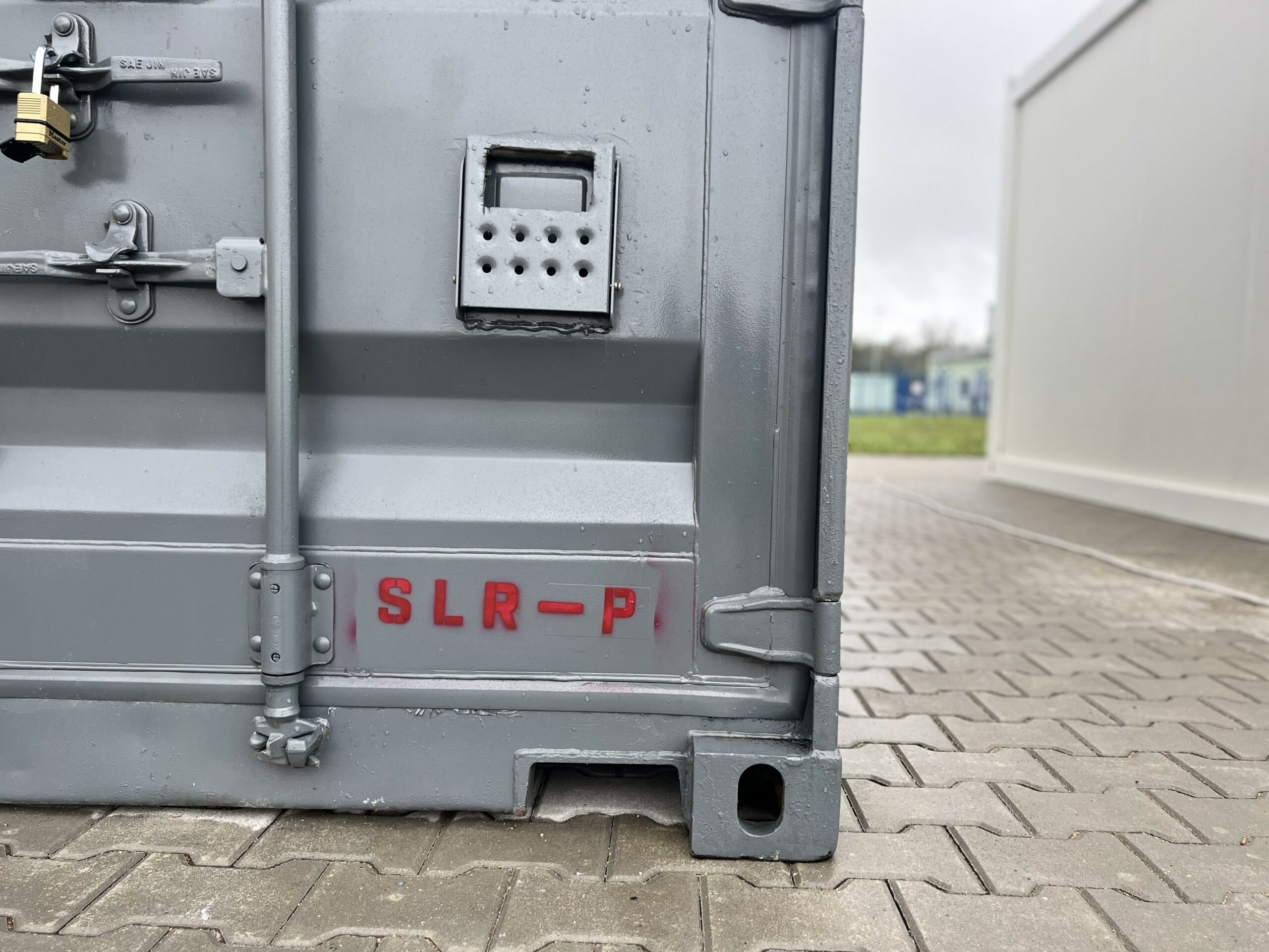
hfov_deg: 67.3
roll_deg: -1.6
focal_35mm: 26
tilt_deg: -4.7
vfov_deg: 53.1
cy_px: 476
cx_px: 634
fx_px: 953
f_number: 1.5
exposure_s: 1/471
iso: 50
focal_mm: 5.7
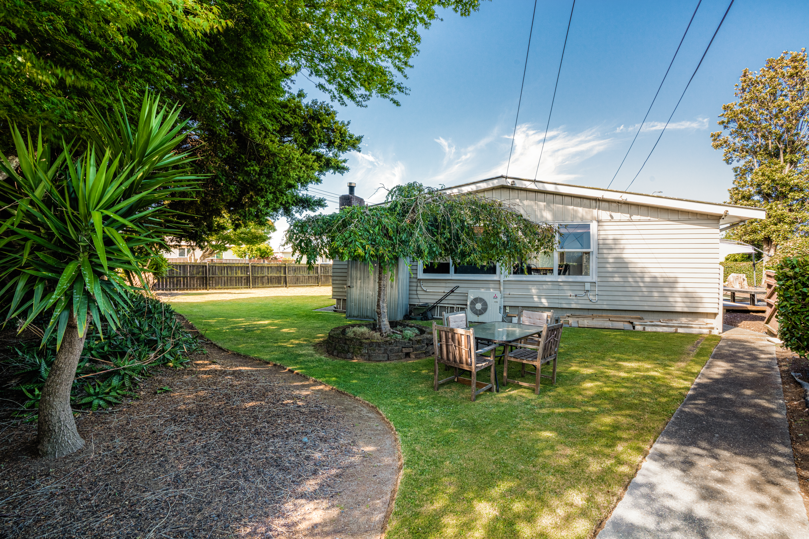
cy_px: 270
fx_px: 360
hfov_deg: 96.7
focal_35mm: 16
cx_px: 404
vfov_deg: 73.7
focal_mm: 16
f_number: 11
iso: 320
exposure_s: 1/250
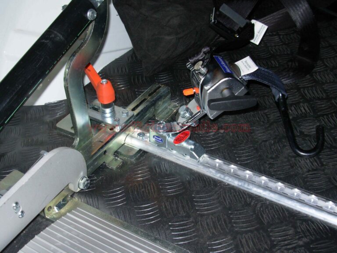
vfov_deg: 28.0
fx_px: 506
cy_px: 126
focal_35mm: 52
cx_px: 168
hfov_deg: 36.8
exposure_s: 1/33.9
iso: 50
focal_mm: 8.5
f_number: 3.2
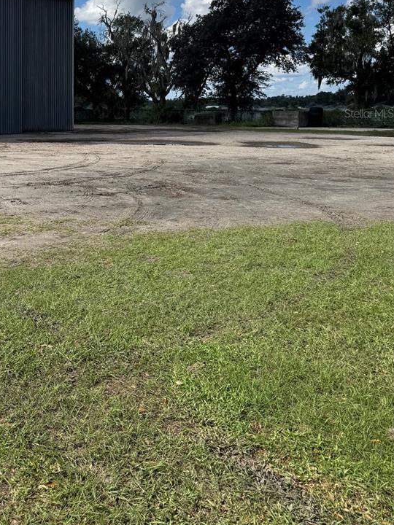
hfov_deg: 34.6
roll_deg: +0.4
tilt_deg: -0.1
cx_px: 68
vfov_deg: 44.7
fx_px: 607
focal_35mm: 40
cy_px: 113
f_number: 1.78
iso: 80
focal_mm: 6.76
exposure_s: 1/6410
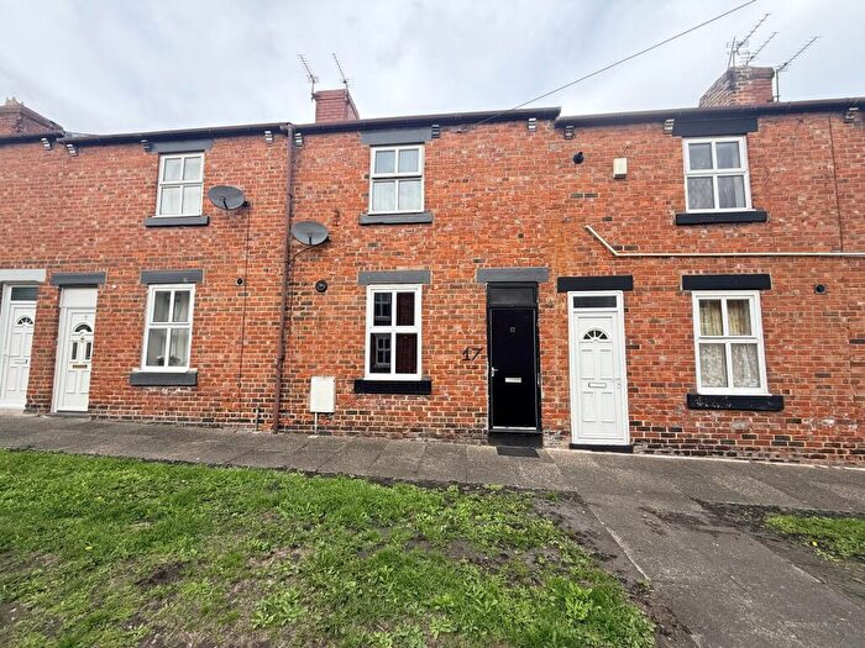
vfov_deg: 85.7
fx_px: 350
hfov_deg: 102.1
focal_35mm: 14
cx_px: 432
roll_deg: -0.7
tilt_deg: +4.9
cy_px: 324
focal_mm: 2.22
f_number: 2.2
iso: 50
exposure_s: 1/510
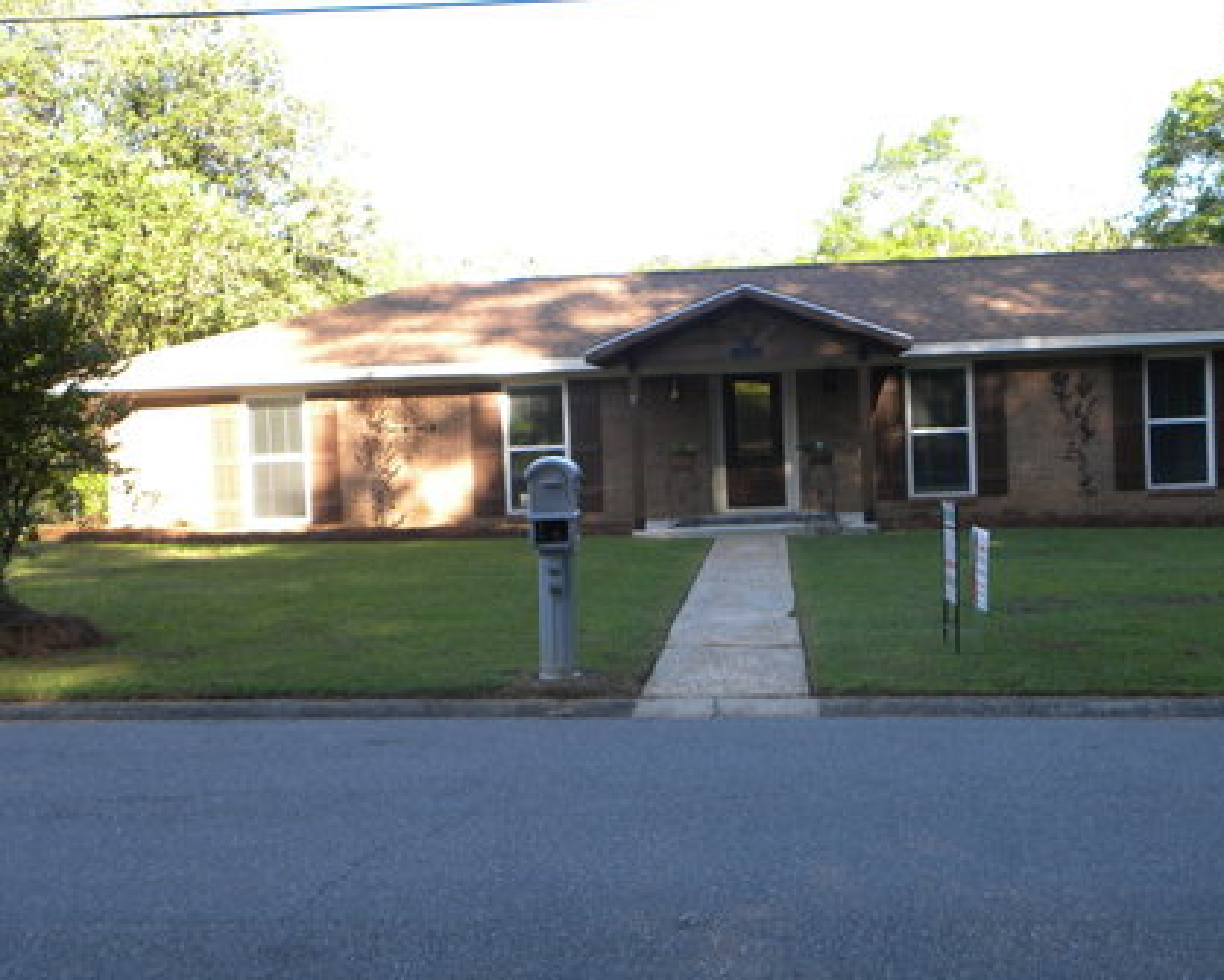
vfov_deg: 30.9
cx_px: 703
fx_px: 1776
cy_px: 489
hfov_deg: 37.9
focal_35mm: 49
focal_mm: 7.3
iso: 64
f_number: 3.5
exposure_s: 1/122
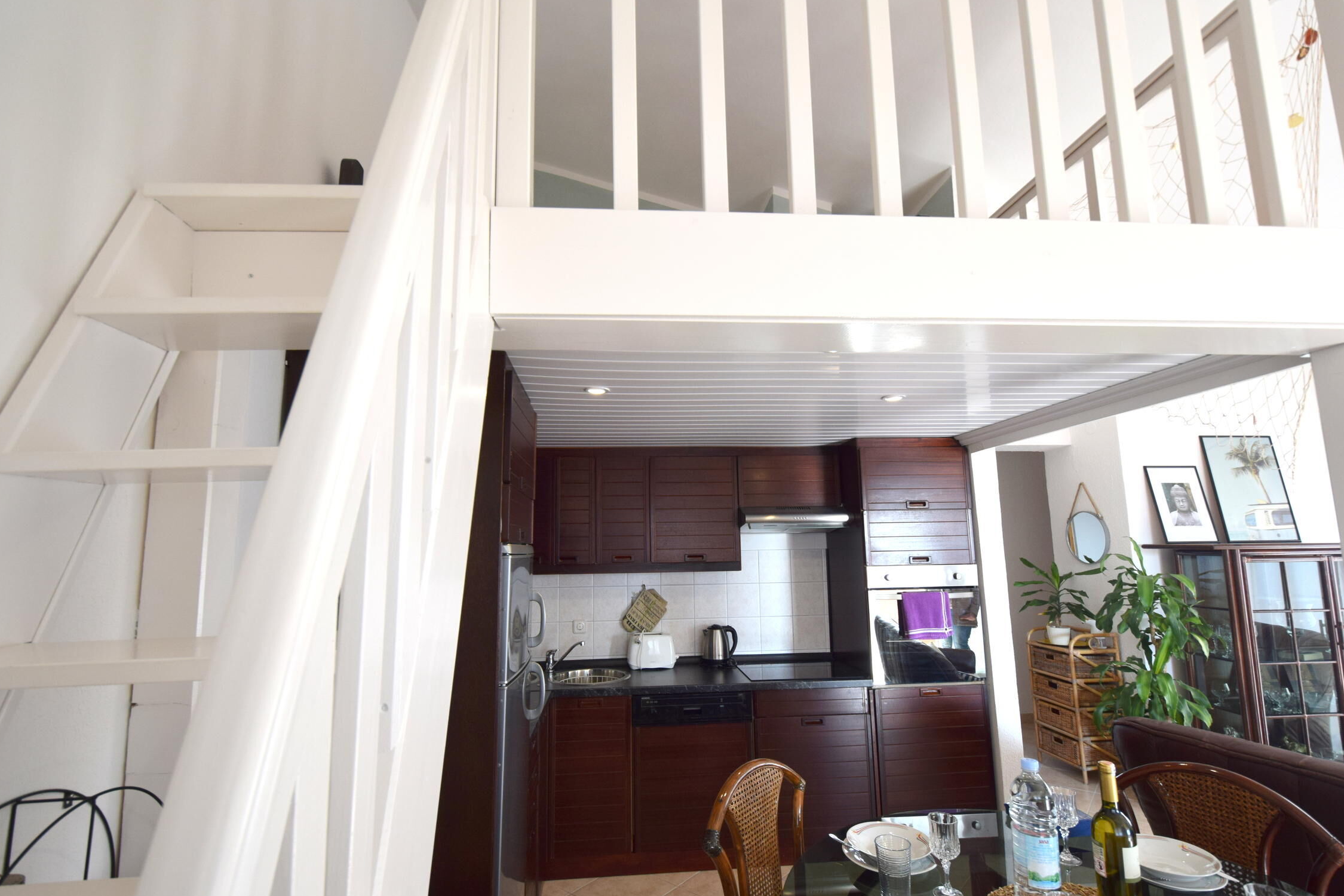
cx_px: 670
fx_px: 597
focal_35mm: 16
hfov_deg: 96.7
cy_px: 446
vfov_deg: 73.7
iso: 400
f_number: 5
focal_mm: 10
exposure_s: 1/100
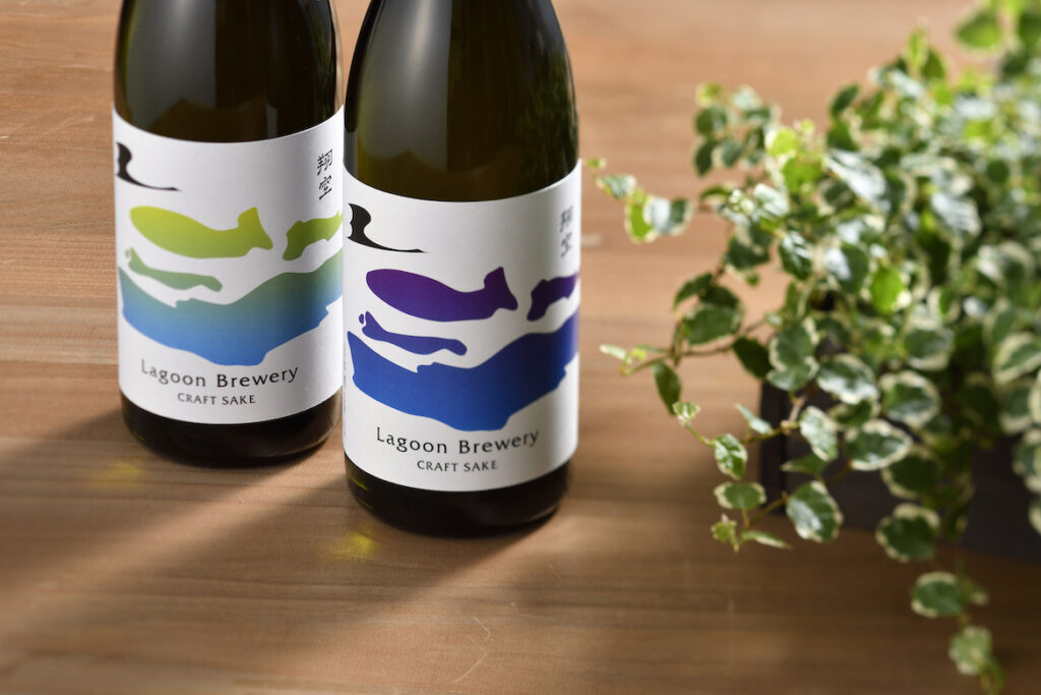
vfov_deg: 10.8
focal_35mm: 128
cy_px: 348
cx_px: 520
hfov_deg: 16.1
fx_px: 3687
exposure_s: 1/125
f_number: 8
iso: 100
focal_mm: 85
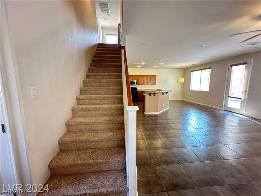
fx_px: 106
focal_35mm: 14
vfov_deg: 85.7
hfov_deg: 102.1
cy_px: 98
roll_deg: +0.3
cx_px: 130
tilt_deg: -7.3
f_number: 2.2
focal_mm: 2.22
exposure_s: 1/60
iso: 400
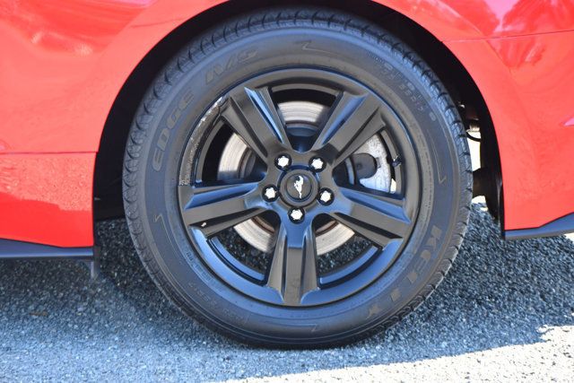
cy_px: 192
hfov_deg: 13.4
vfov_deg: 9.0
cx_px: 287
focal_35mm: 153
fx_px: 2440
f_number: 4.8
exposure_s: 1/250
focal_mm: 102
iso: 720
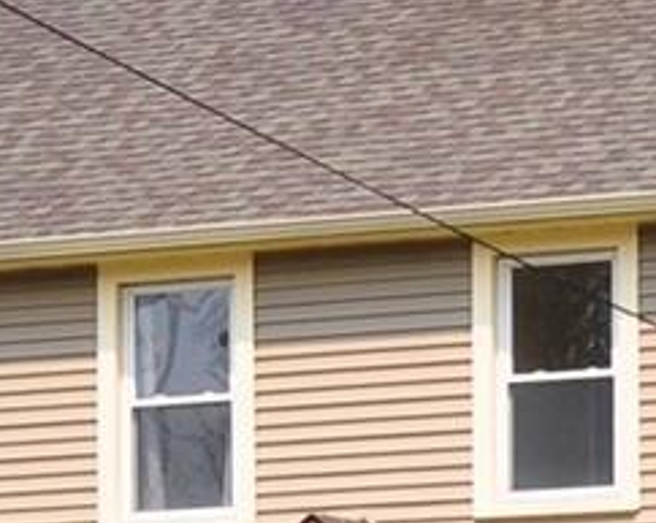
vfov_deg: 12.6
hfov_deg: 15.8
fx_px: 2308
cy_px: 660
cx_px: 713
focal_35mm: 119
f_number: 8
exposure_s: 1/500
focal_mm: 20
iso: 250
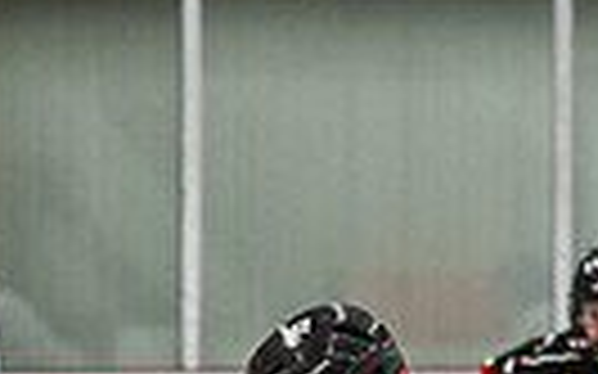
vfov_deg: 2.7
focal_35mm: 488
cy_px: 777
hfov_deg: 4.3
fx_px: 7950
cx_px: 296
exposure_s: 1/640
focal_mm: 85
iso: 1800
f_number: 2.8
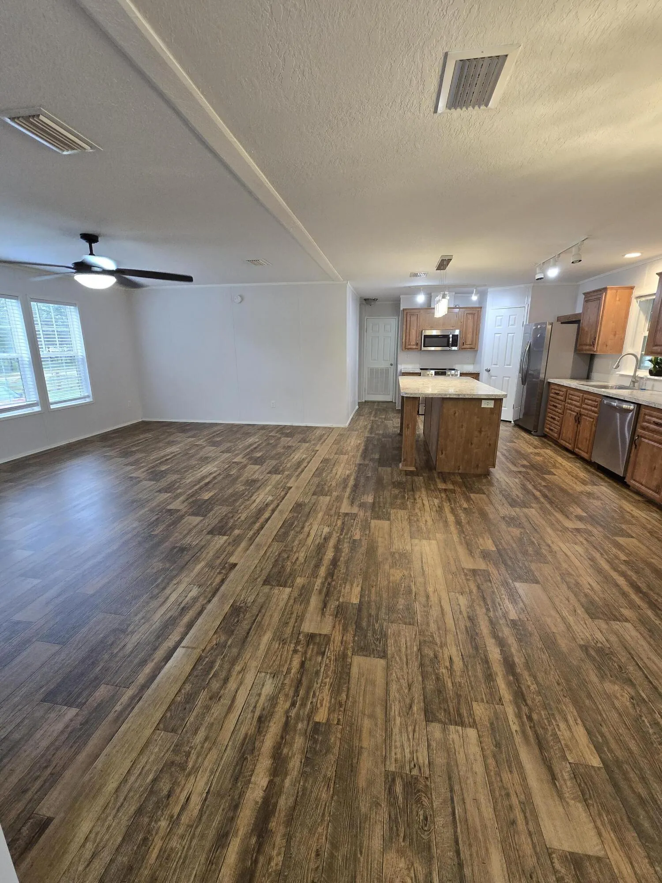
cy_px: 442
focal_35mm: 13
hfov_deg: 89.9
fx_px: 331
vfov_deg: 106.2
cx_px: 331
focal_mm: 2.2
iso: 250
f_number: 2.2
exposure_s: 1/60
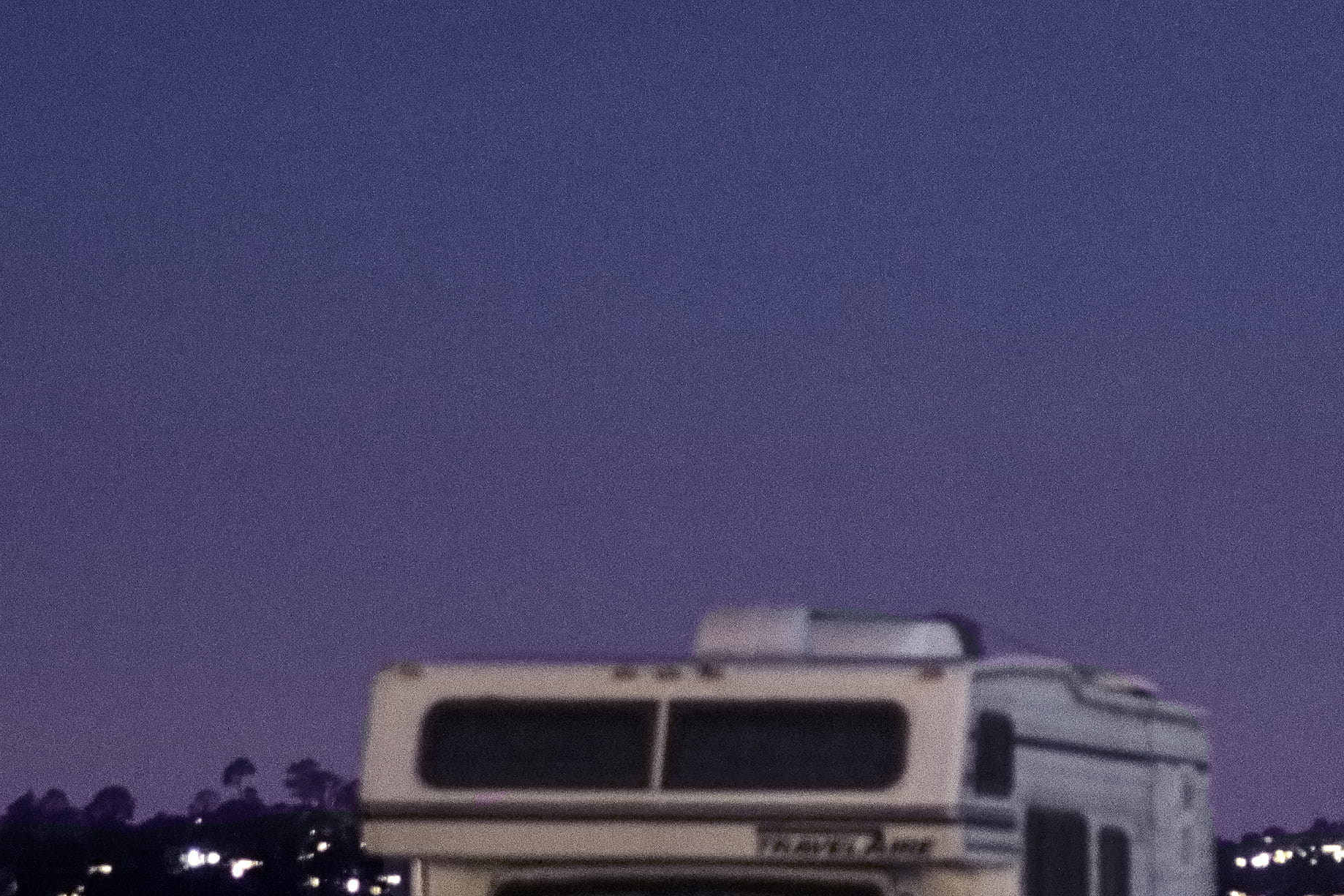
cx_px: 1449
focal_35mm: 489
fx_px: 18253
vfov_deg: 2.8
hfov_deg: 4.2
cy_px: 745
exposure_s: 2.5
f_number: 4.2
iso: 800
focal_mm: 130
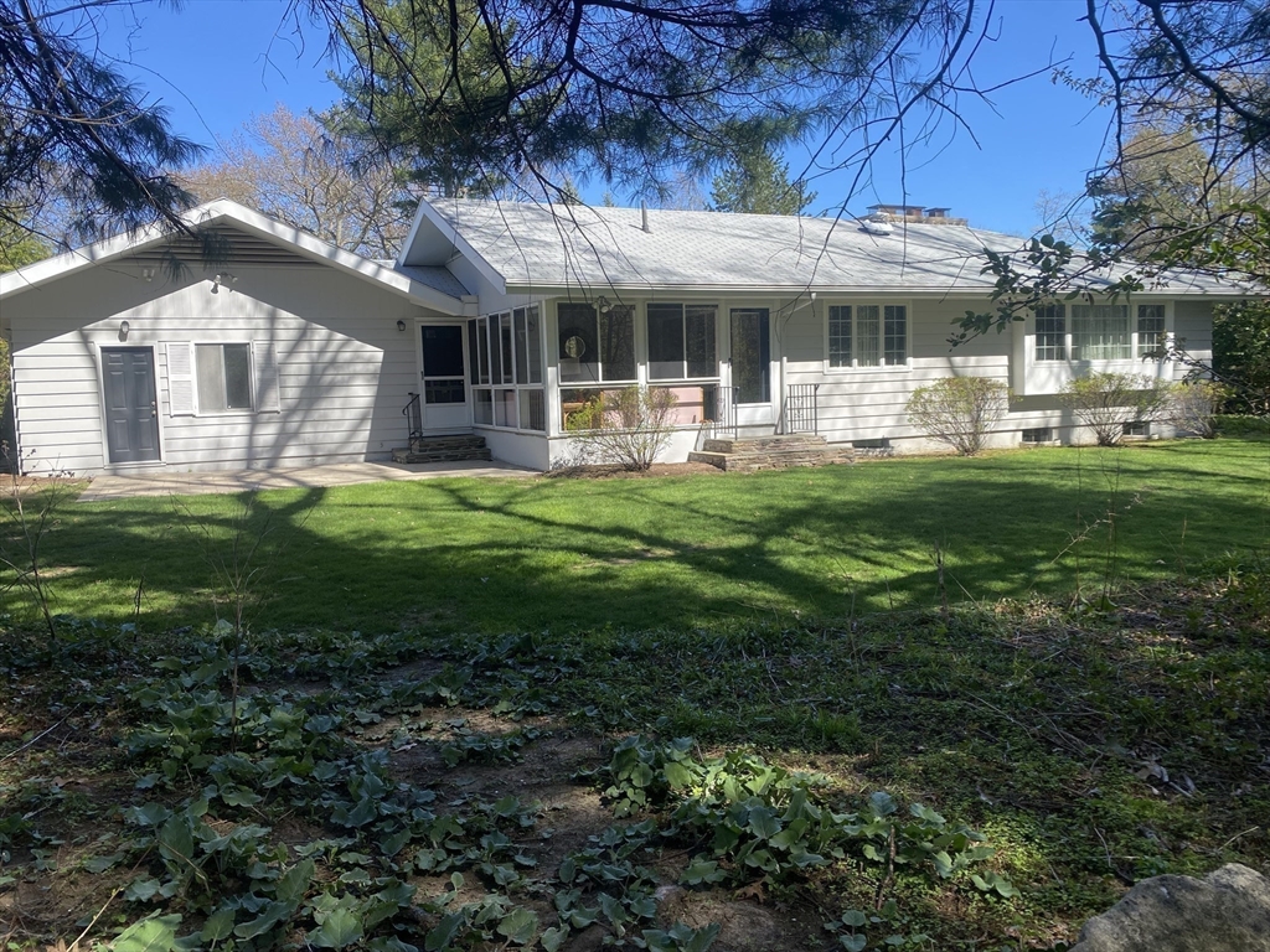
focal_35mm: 26
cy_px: 476
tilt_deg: -4.3
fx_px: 954
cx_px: 635
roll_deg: +1.2
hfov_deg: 67.3
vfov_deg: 53.1
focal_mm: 4.25
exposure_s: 1/1206
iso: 32
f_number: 1.8
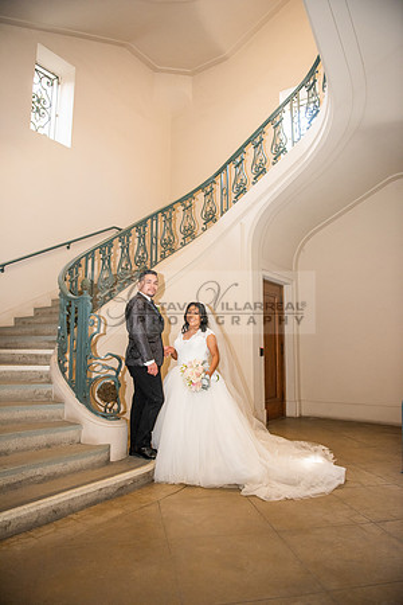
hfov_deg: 53.1
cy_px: 302
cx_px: 202
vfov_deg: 73.7
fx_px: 403
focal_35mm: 24
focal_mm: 24
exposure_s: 1/160
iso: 1600
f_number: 2.8
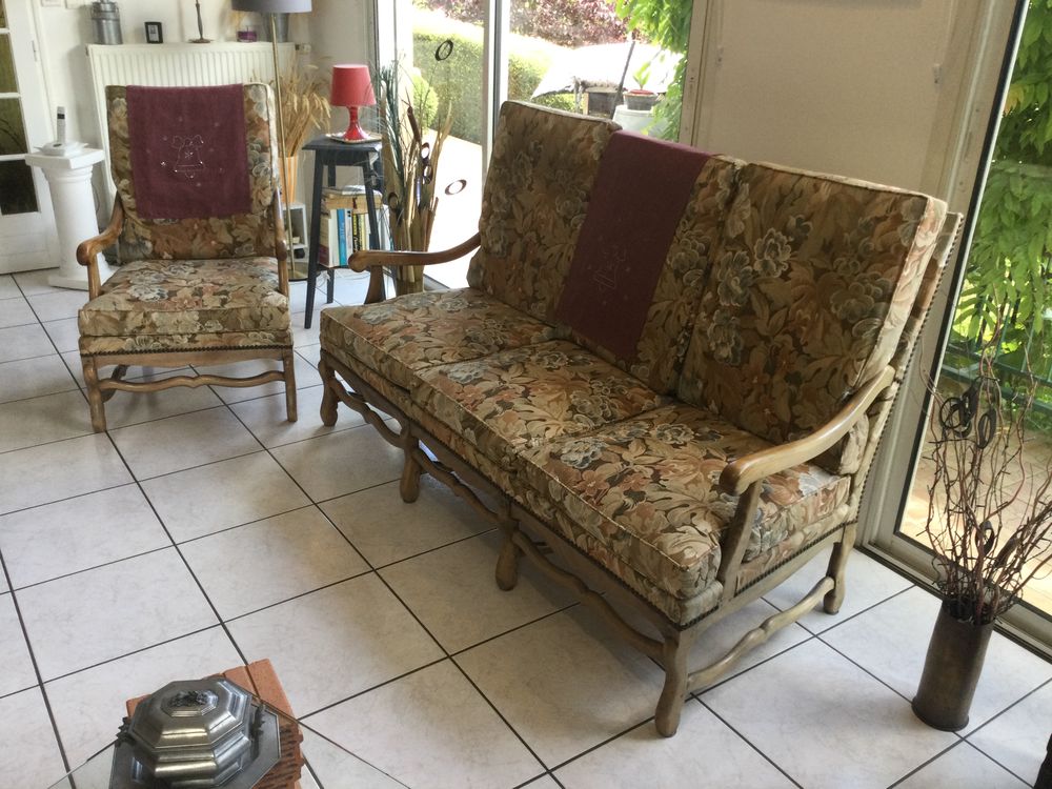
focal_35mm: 31
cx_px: 526
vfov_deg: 45.4
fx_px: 942
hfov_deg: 58.4
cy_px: 394
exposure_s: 1/33
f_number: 2.4
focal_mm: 3.3
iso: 25
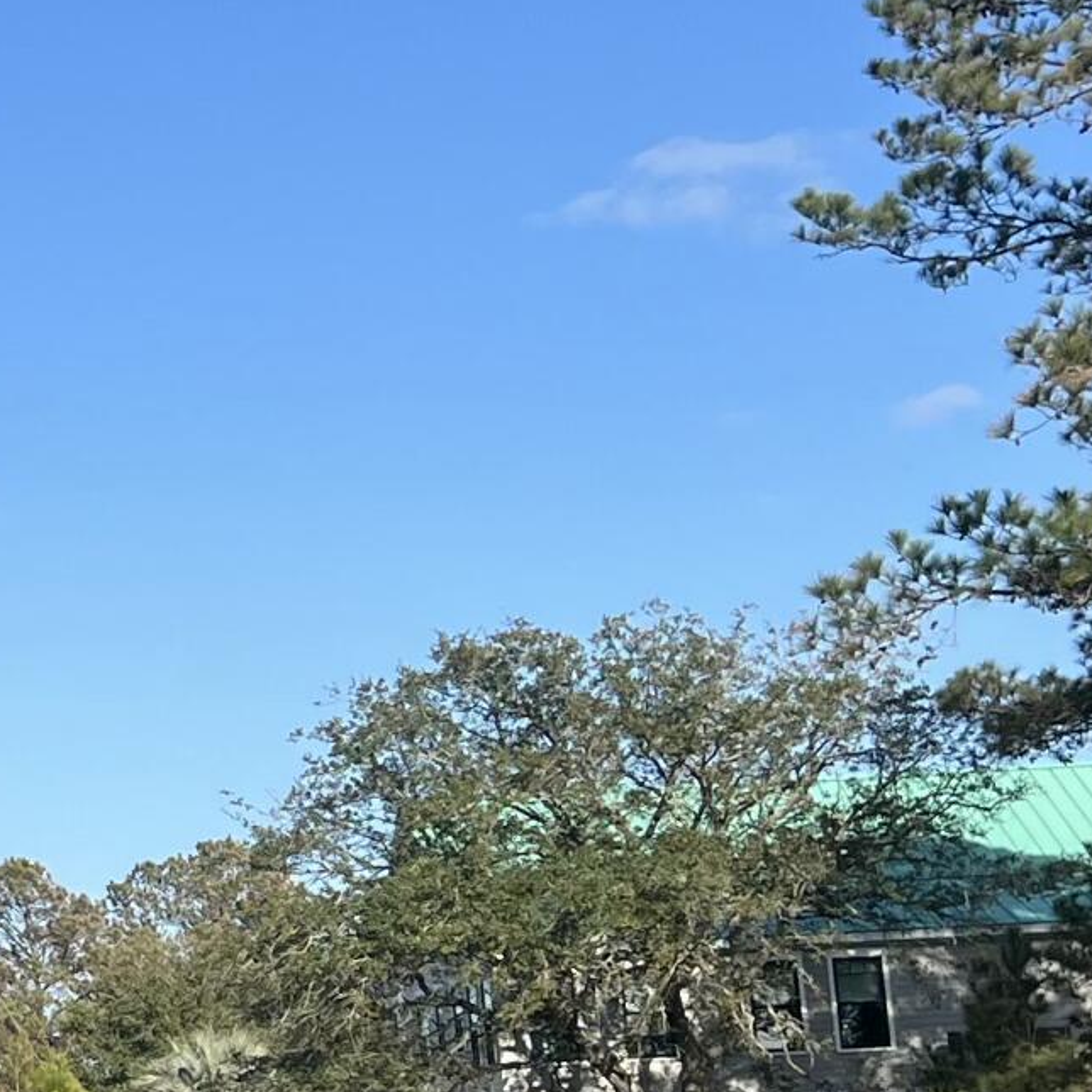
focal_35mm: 107
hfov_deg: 14.5
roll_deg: +2.7
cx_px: -814
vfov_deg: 16.3
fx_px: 3819
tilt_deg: +7.4
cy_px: 673
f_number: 1.5
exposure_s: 1/5076
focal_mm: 5.7
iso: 50
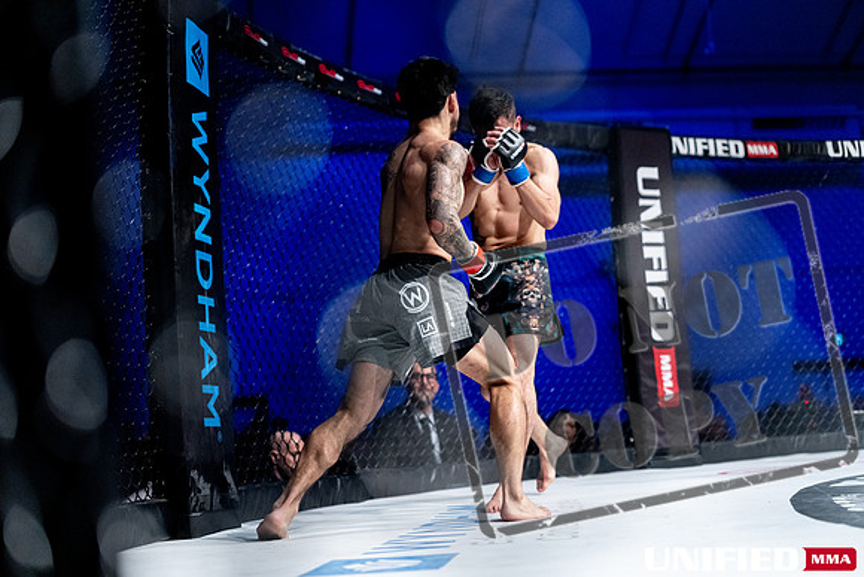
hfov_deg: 39.6
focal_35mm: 50
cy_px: 288
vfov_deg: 27.0
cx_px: 432
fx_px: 1200
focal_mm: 50
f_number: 2
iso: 3200
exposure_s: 1/1250
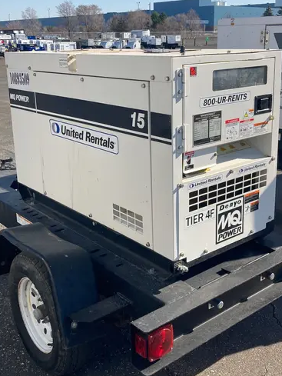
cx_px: 140
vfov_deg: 44.6
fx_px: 456
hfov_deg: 34.4
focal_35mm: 42
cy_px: 156
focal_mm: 3.99
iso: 20
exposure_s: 1/1869
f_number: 1.8
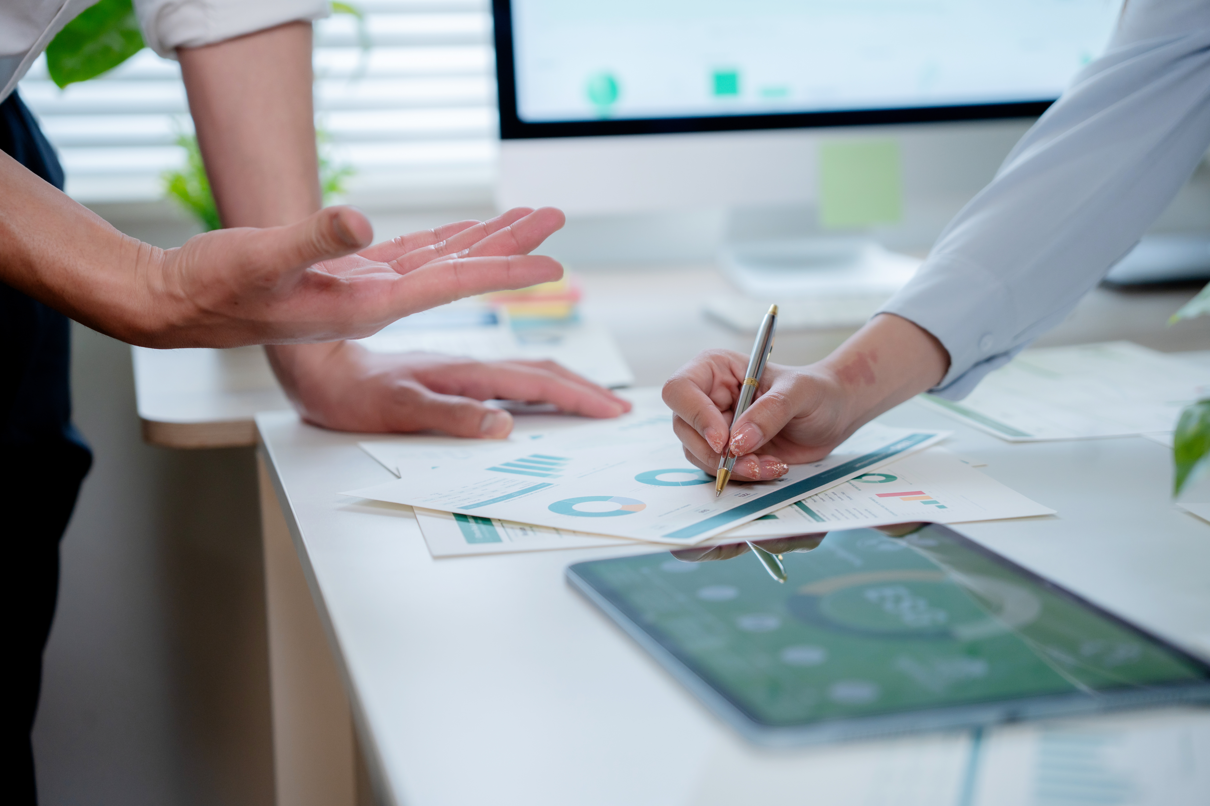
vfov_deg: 22.0
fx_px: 2074
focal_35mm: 62
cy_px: 403
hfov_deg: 32.5
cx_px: 605
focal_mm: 61.7
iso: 400
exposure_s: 1/500
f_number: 2.8
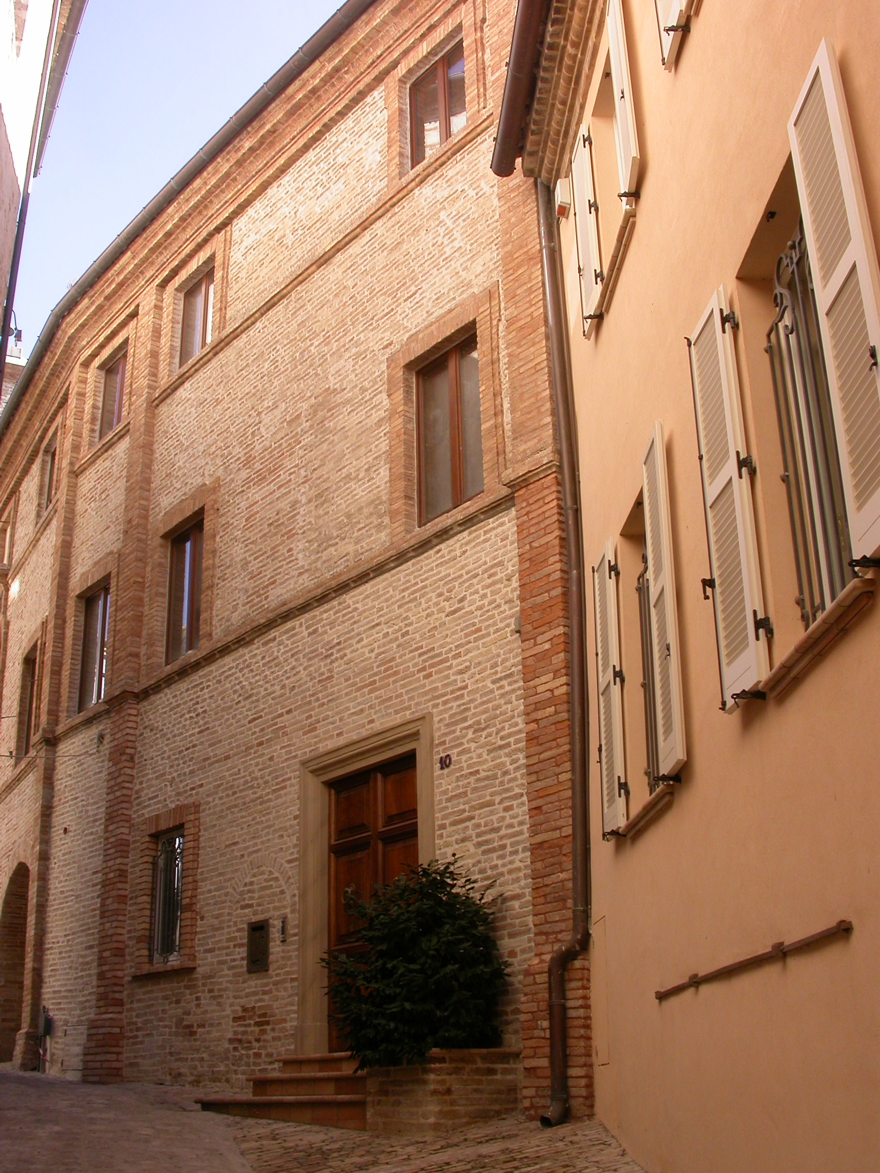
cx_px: 440
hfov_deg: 37.7
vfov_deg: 49.0
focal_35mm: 38
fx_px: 1288
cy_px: 586
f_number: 5.3
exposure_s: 1/151
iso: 100
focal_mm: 7.85
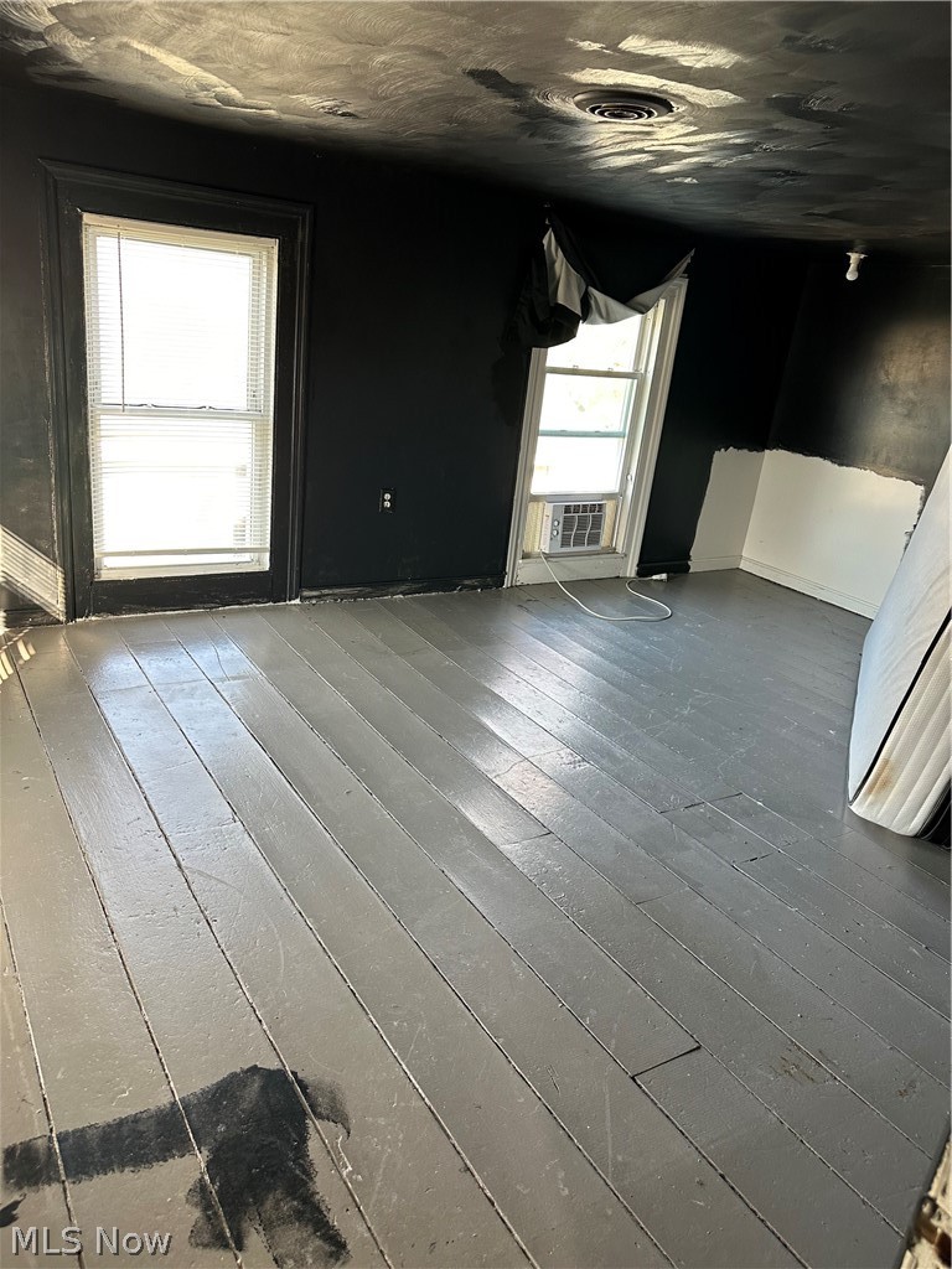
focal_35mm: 24
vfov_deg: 71.6
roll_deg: -6.2
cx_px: 476
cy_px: 634
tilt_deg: -19.1
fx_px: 880
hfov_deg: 56.8
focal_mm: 6.86
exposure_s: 1/121
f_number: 1.78
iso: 200
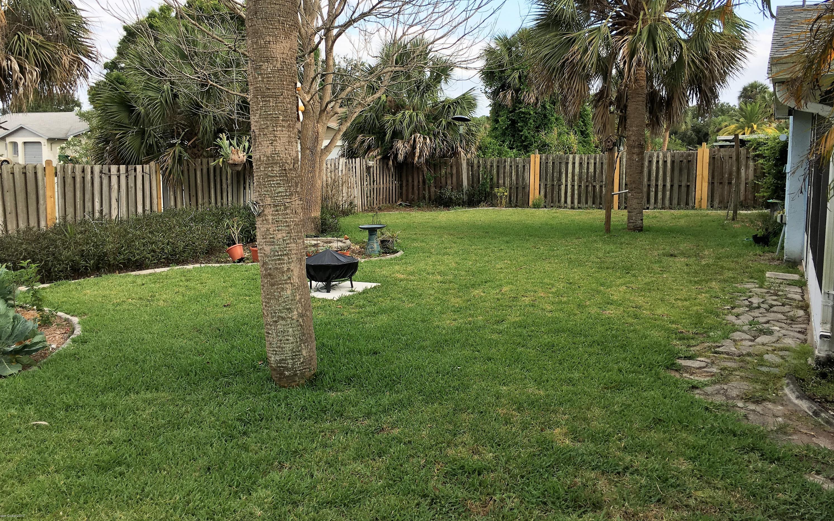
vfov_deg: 40.5
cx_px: 415
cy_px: 220
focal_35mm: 31
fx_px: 705
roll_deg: -0.3
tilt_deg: -5.0
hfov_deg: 61.2
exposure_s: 1/455
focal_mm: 4.15
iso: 25
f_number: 2.2
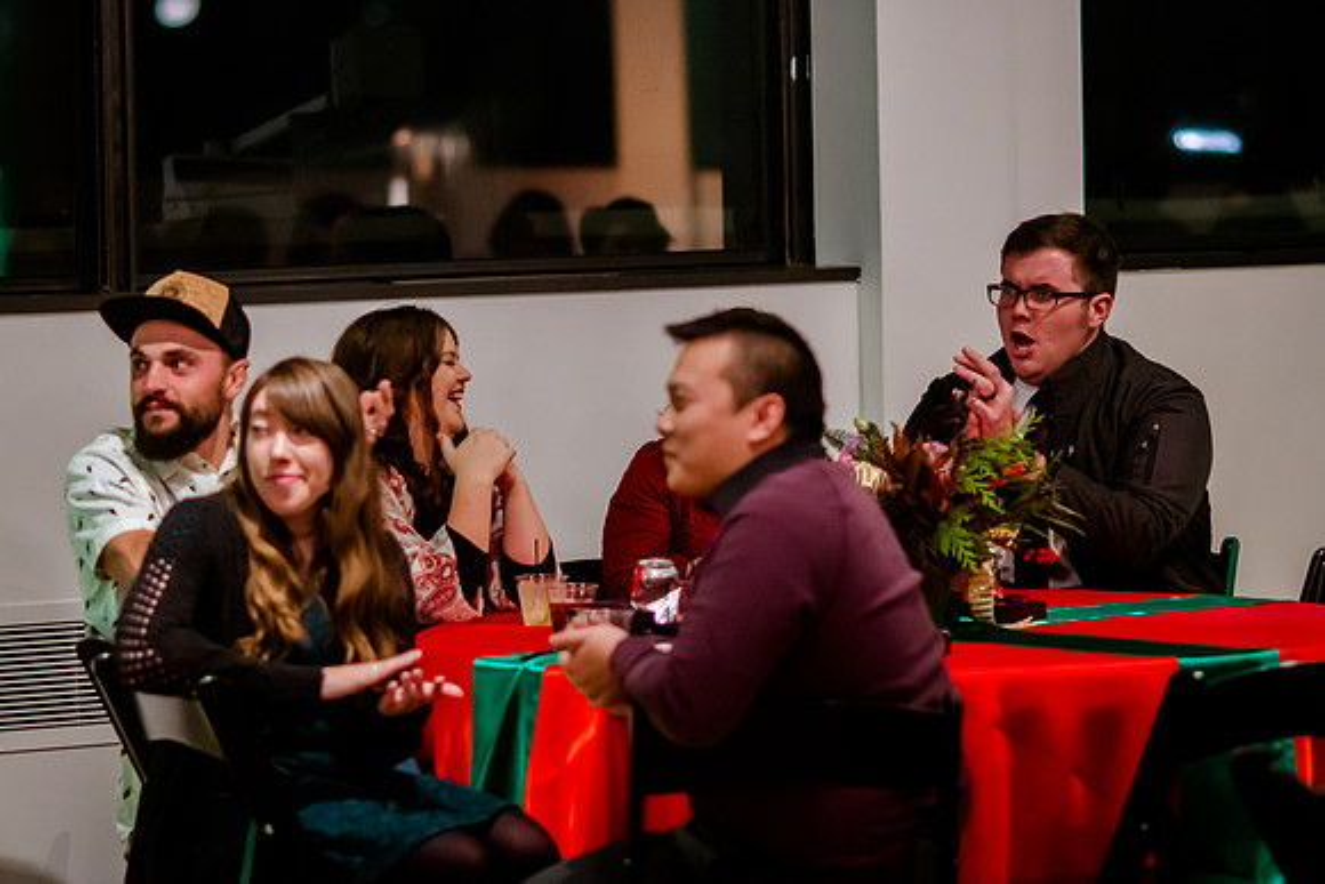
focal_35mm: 168
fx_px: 6179
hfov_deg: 12.2
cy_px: 413
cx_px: 686
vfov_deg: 8.2
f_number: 2
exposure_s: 1/250
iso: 3200
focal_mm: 105
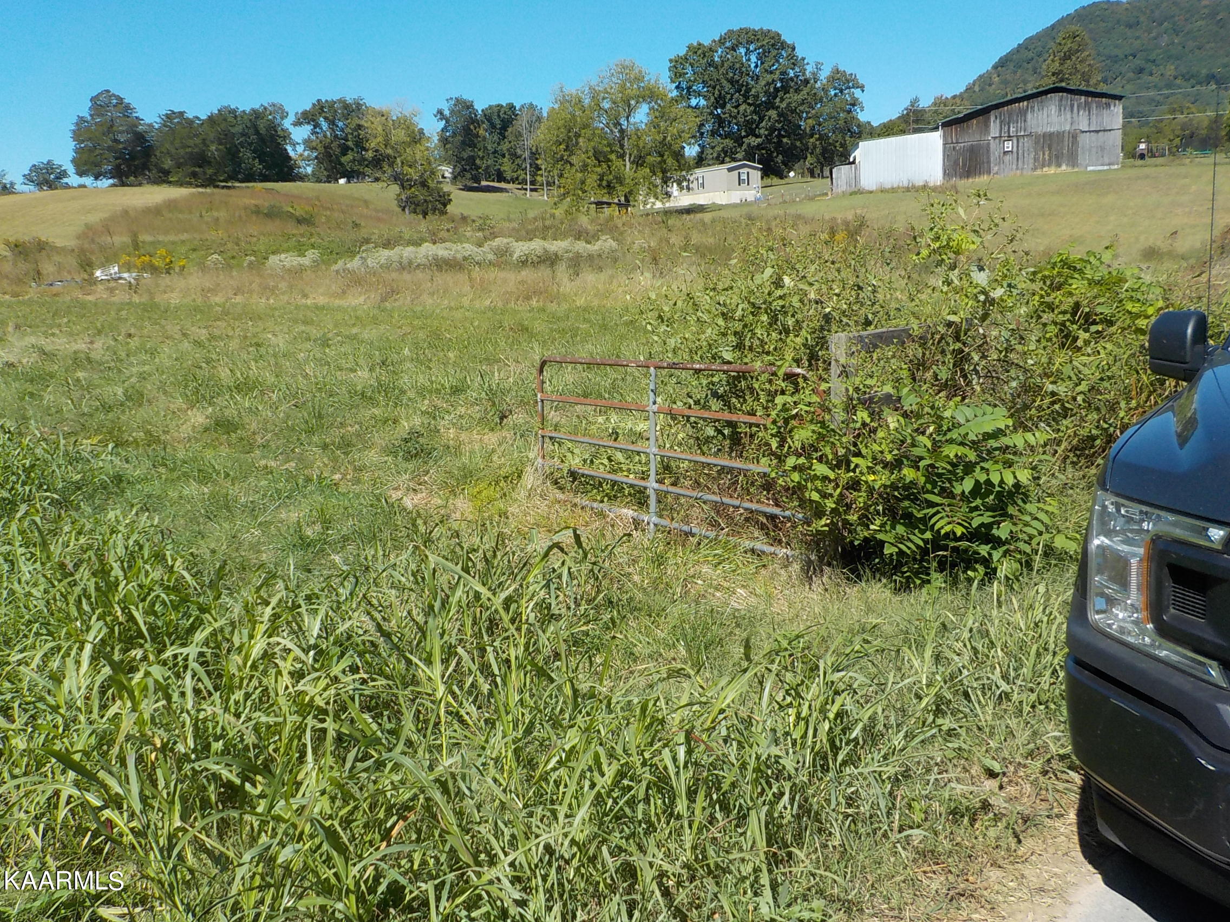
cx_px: 615
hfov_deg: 60.0
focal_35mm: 30
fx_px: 1066
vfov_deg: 46.8
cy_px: 461
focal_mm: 4.1
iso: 125
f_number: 3.3
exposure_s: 1/1250
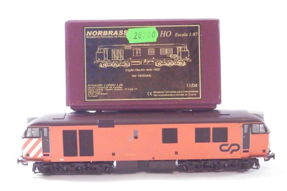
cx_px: 143
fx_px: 550
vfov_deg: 19.7
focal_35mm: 69
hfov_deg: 29.2
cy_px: 95
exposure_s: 1/160
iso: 3200
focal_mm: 11.9
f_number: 4.4
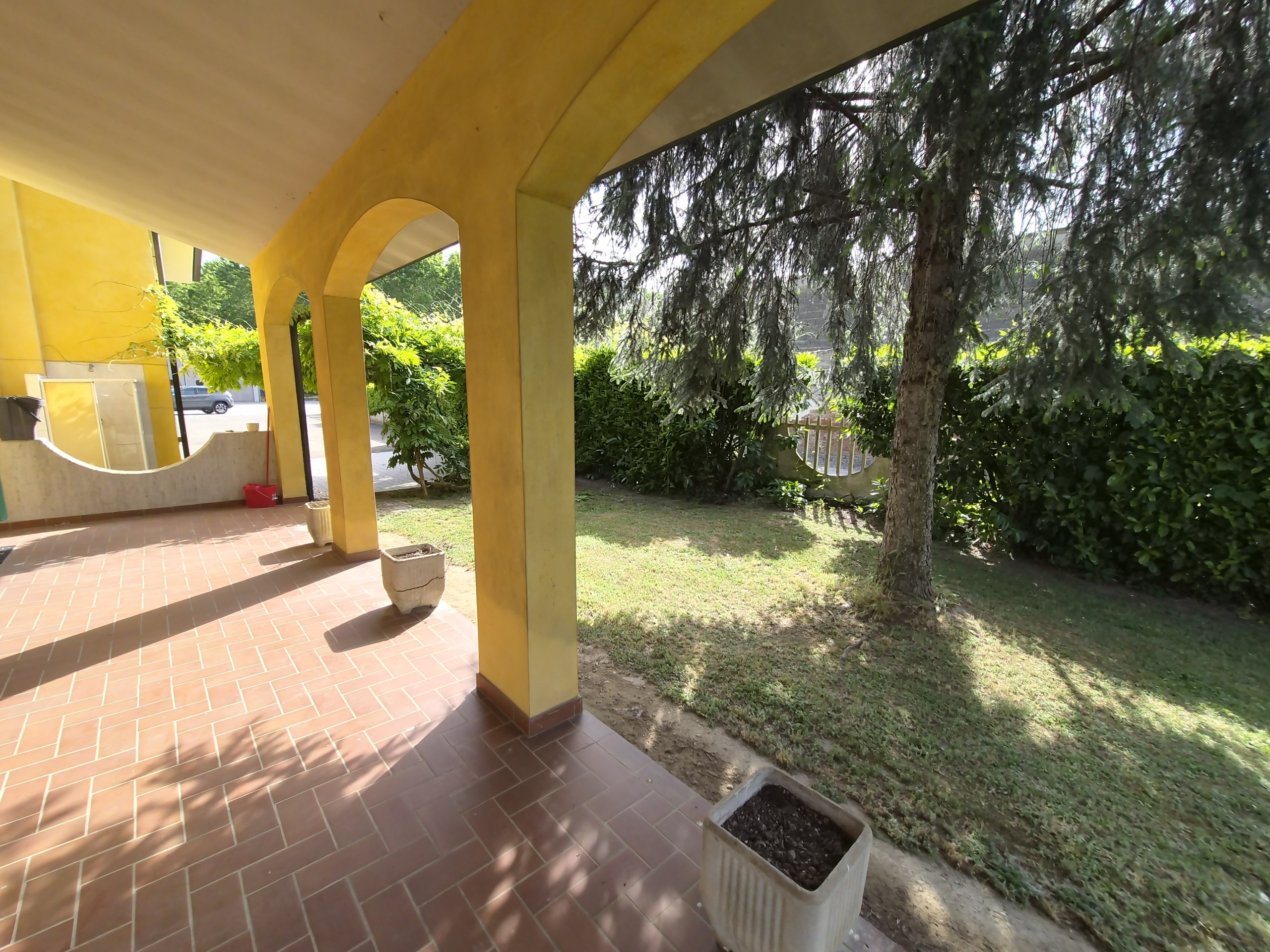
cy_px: 476
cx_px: 635
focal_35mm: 13
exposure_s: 1/616
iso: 50
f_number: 2.2
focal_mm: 2.2
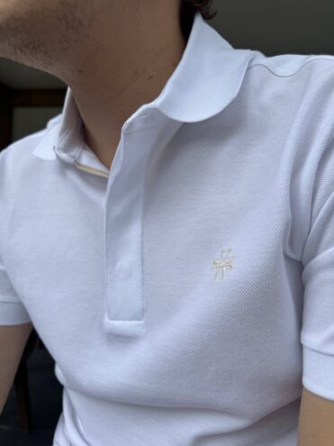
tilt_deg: +0.6
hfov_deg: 56.8
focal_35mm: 24
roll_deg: -2.8
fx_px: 309
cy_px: 223
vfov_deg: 71.6
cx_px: 167
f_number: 1.78
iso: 80
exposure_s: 1/1524
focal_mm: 6.76
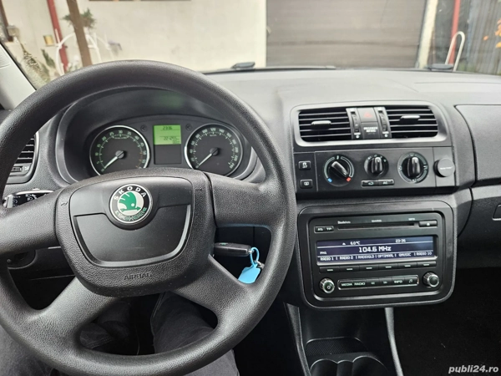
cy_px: 188
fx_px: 333
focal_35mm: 23
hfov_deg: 73.9
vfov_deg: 58.9
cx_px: 250
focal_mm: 5.4
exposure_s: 1/100
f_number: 1.8
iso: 250
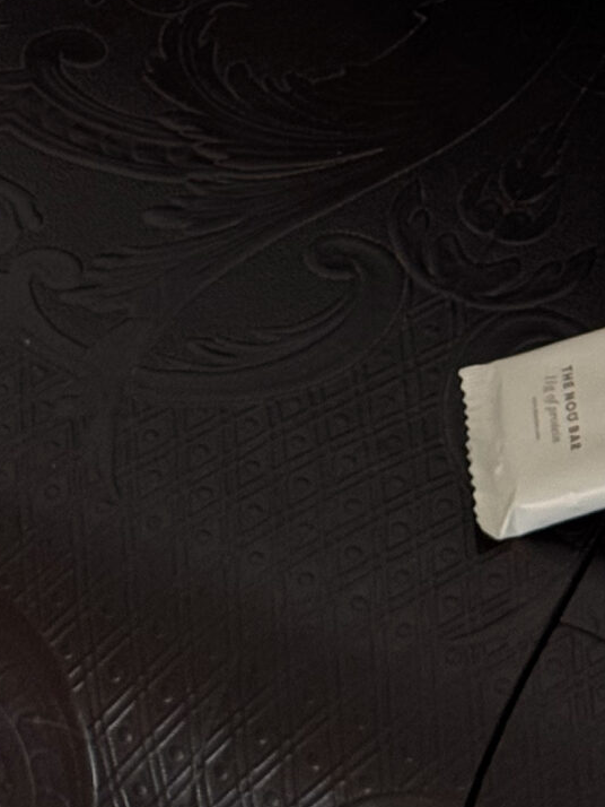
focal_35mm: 172
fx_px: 4006
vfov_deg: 10.8
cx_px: 182
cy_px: -587
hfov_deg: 8.6
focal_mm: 6.76
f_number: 1.78
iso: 100
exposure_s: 1/93
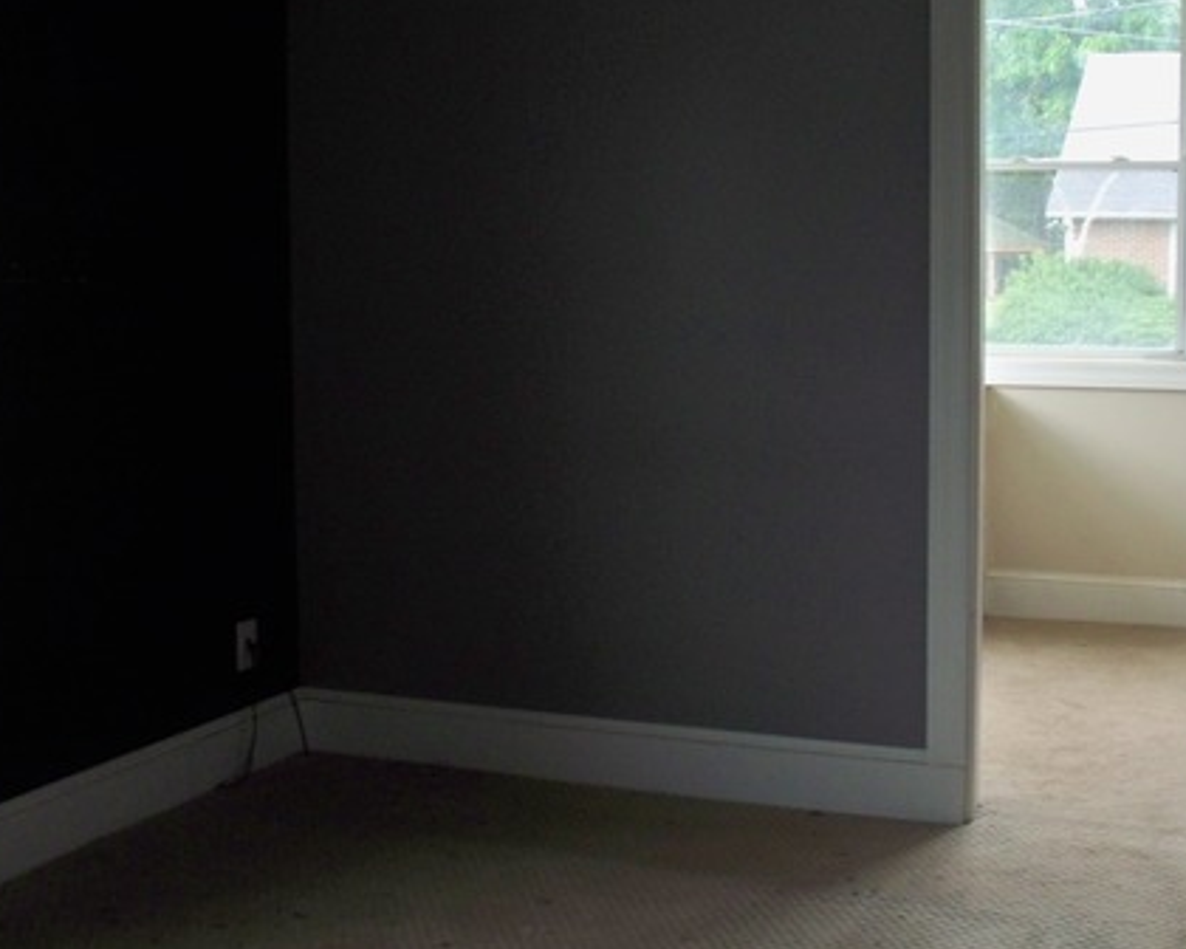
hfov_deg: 35.9
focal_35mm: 52
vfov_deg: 29.1
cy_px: 418
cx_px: 681
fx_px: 1825
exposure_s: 1/30
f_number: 2.8
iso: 200
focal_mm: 7.54
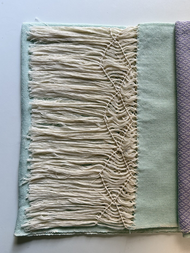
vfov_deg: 55.4
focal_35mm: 33
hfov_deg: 40.0
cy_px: 129
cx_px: 168
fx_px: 242
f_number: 1.78
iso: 200
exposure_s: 1/91
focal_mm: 6.76
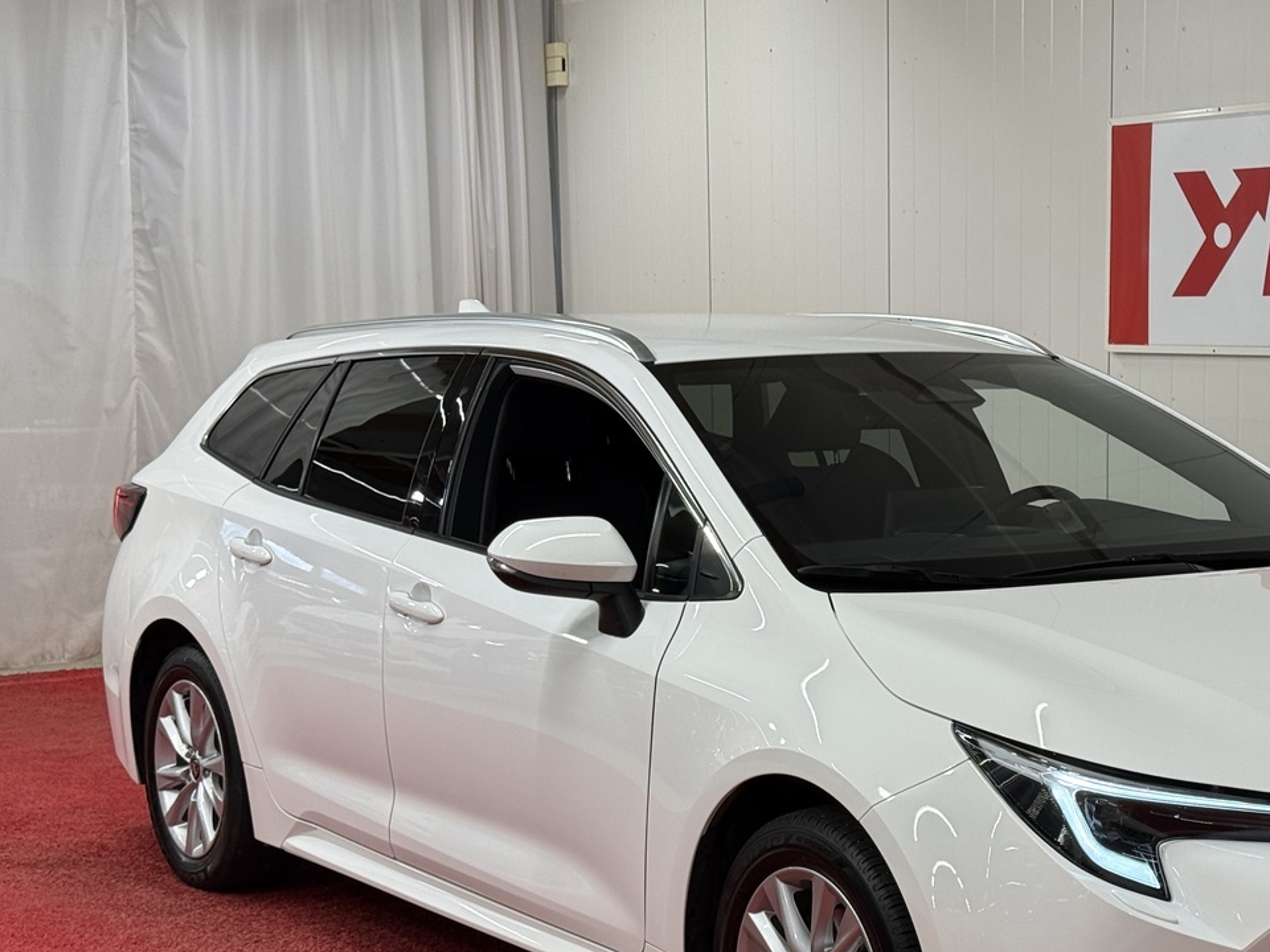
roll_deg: -0.1
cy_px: 673
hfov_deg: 26.7
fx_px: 2642
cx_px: 925
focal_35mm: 72
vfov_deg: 20.3
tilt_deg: -7.6
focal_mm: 6.76
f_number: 1.78
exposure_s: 1/100
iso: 50
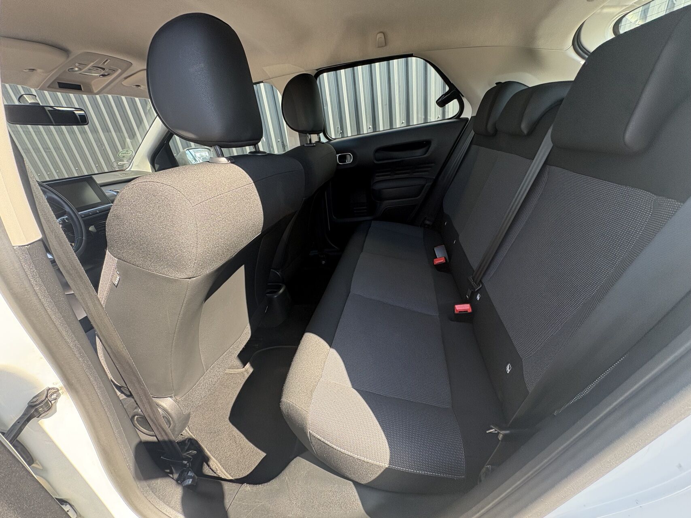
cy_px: 259
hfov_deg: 102.1
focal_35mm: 14
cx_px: 346
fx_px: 279
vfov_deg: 85.7
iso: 100
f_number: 2.2
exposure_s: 1/127
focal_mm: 2.22
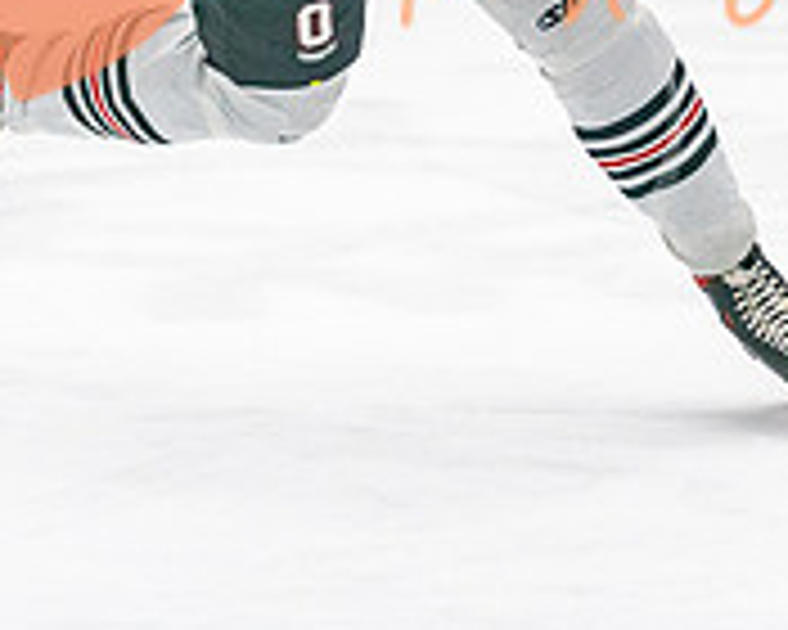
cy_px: -205
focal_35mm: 303
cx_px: 742
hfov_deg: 6.4
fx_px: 7066
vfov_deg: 5.1
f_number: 2.8
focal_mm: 87
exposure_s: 1/1250
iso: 3200
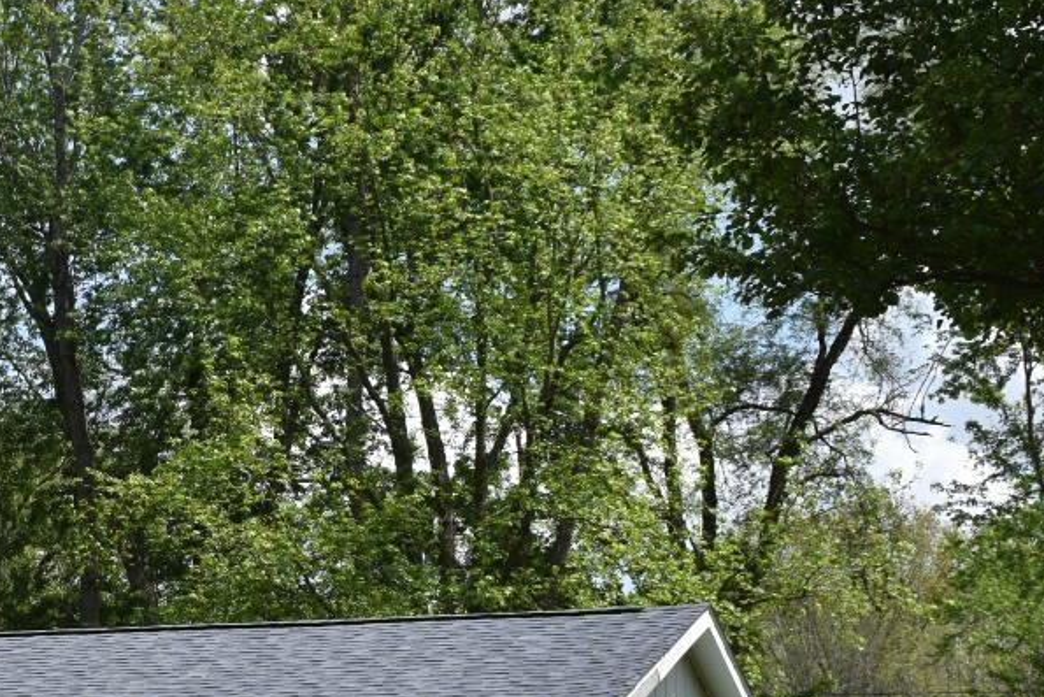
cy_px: 657
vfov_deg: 13.8
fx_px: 2843
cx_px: 35
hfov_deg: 20.2
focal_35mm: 98
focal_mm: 24
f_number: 8
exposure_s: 1/250
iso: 100
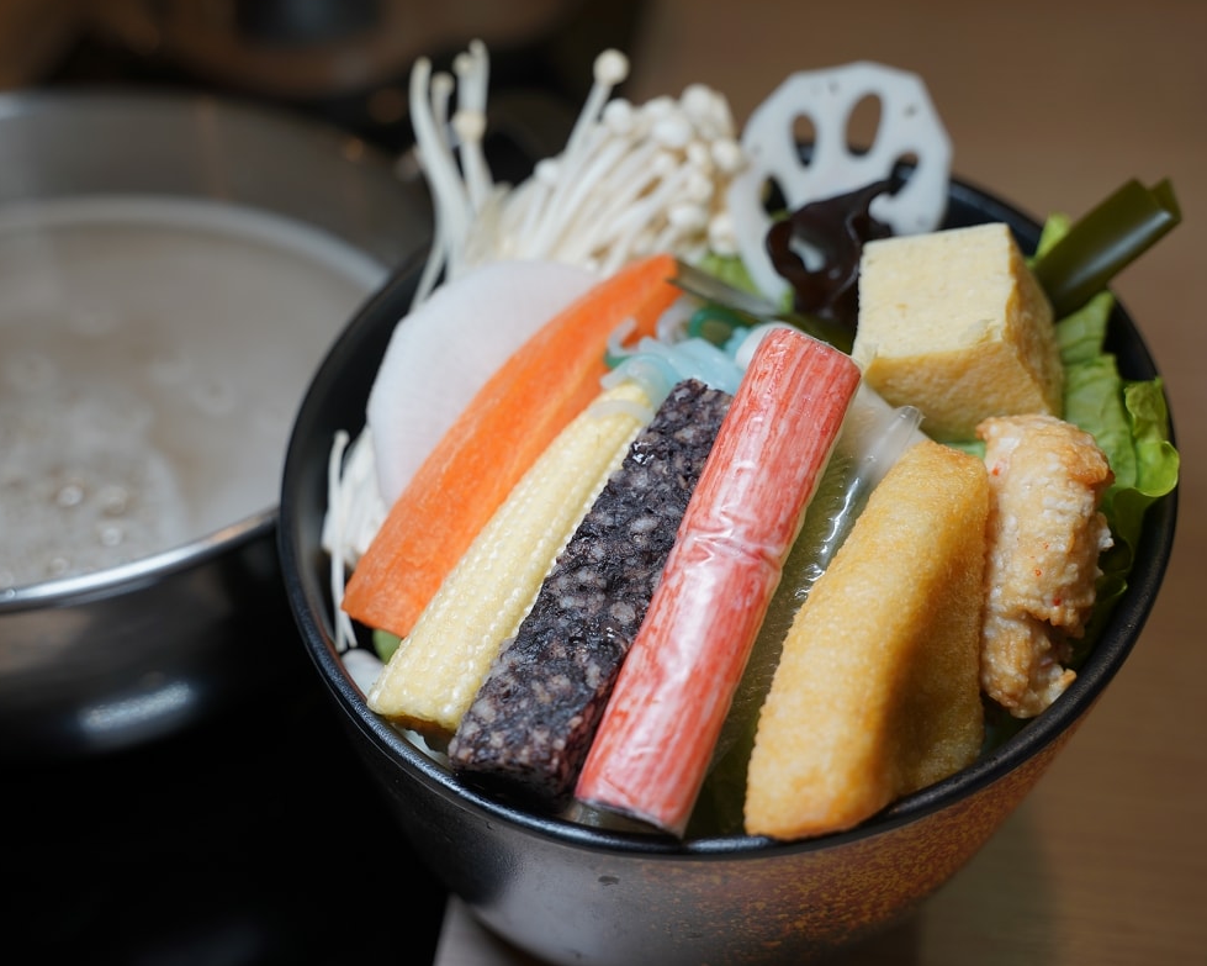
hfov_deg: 40.3
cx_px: 573
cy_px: 477
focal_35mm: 46
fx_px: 1643
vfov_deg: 32.7
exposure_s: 1/60
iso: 100
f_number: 4
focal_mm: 40
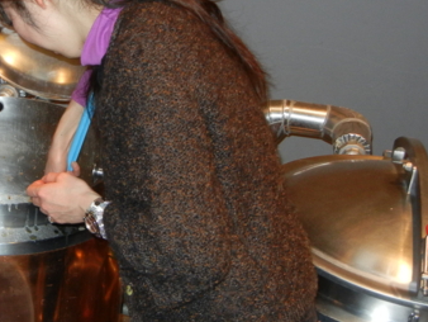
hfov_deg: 26.1
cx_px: 13
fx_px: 878
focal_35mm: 71
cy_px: 124
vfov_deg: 20.7
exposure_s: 1/30
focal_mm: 5.4
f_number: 3.5
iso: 200
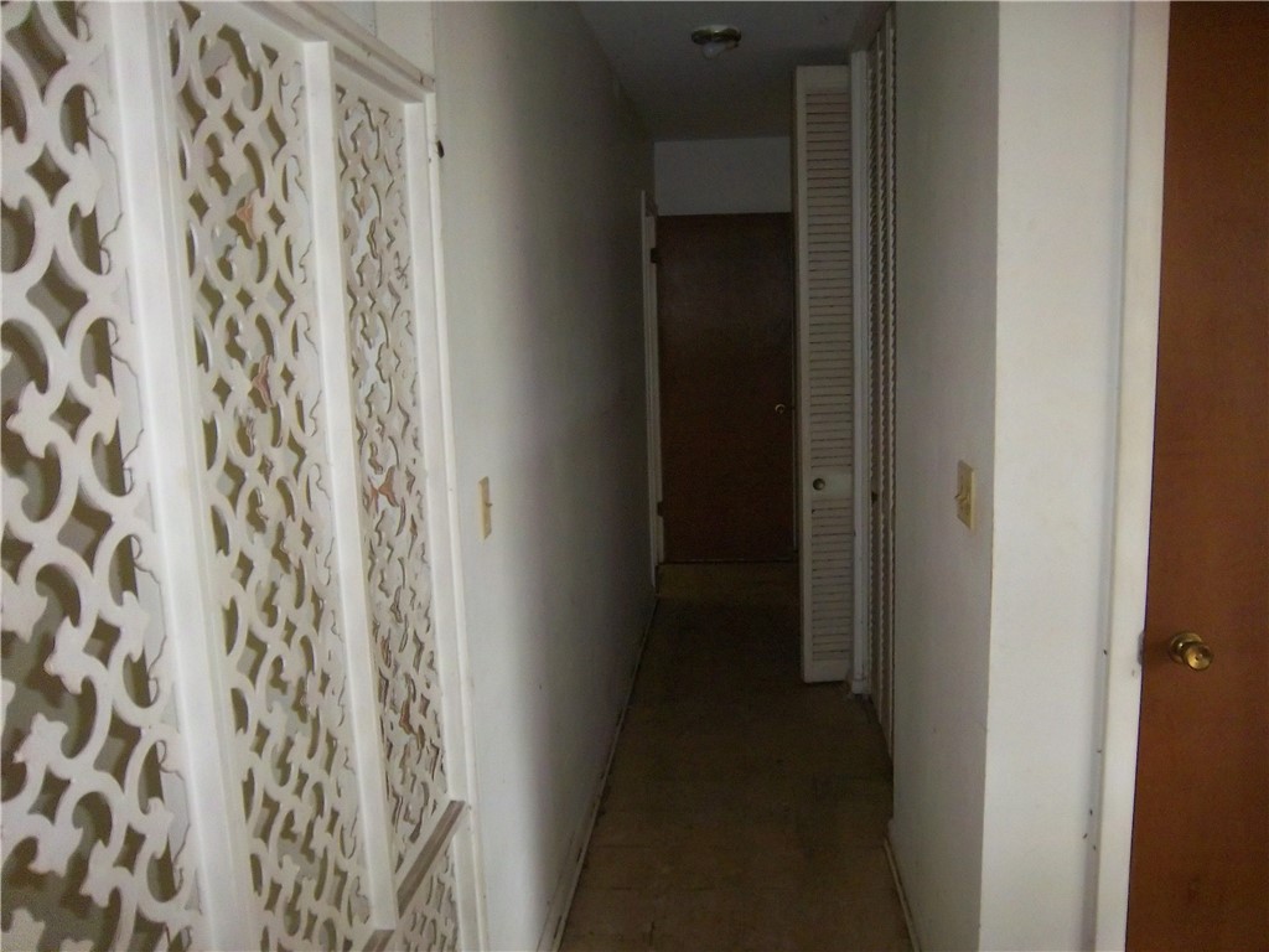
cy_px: 476
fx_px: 1026
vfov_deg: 49.7
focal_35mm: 28
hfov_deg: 63.4
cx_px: 634
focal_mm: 5.1
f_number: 3.5
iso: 320
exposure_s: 1/30
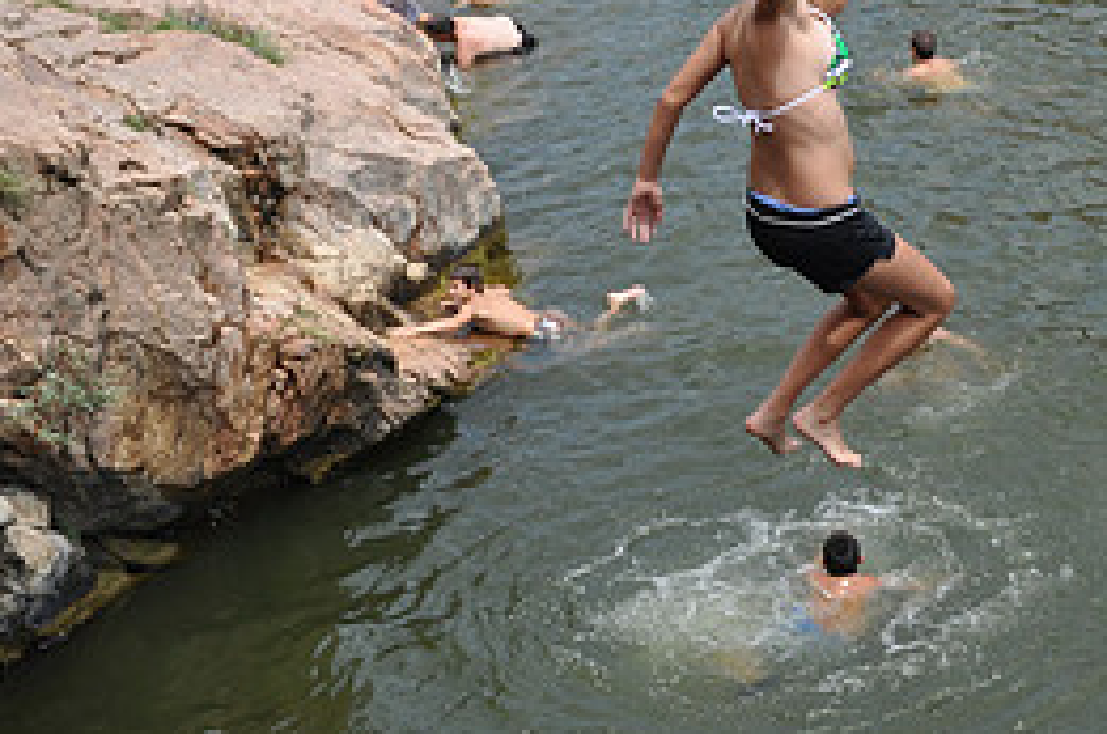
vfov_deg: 16.8
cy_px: 117
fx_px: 2455
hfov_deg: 25.4
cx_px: 653
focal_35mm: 80
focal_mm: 24
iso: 200
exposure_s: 1/500
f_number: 8
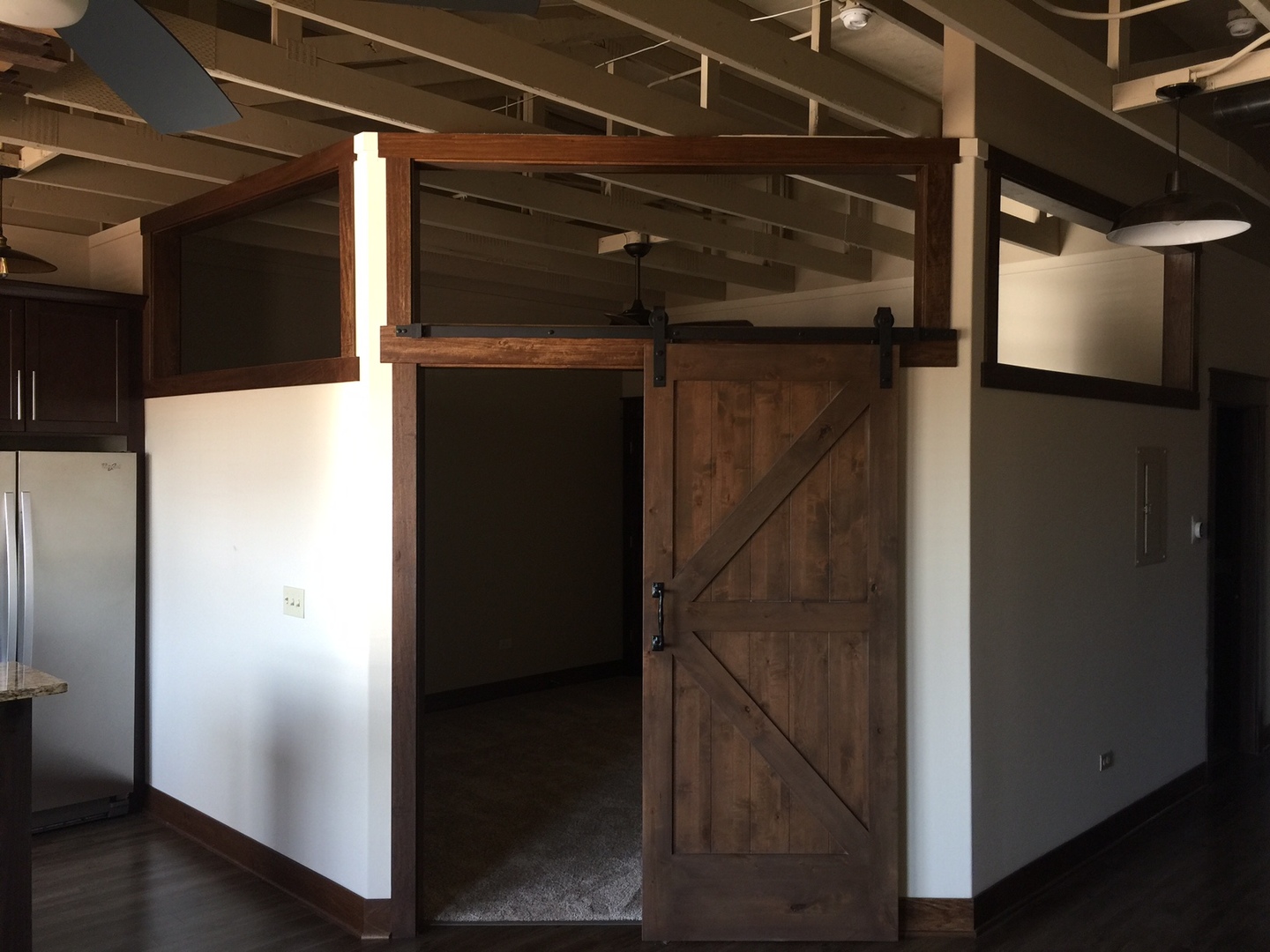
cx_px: 635
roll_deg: -1.5
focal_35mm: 29
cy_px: 476
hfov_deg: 61.7
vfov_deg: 48.2
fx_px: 1064
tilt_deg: +0.4
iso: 40
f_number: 2.2
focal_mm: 4.15
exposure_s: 1/15
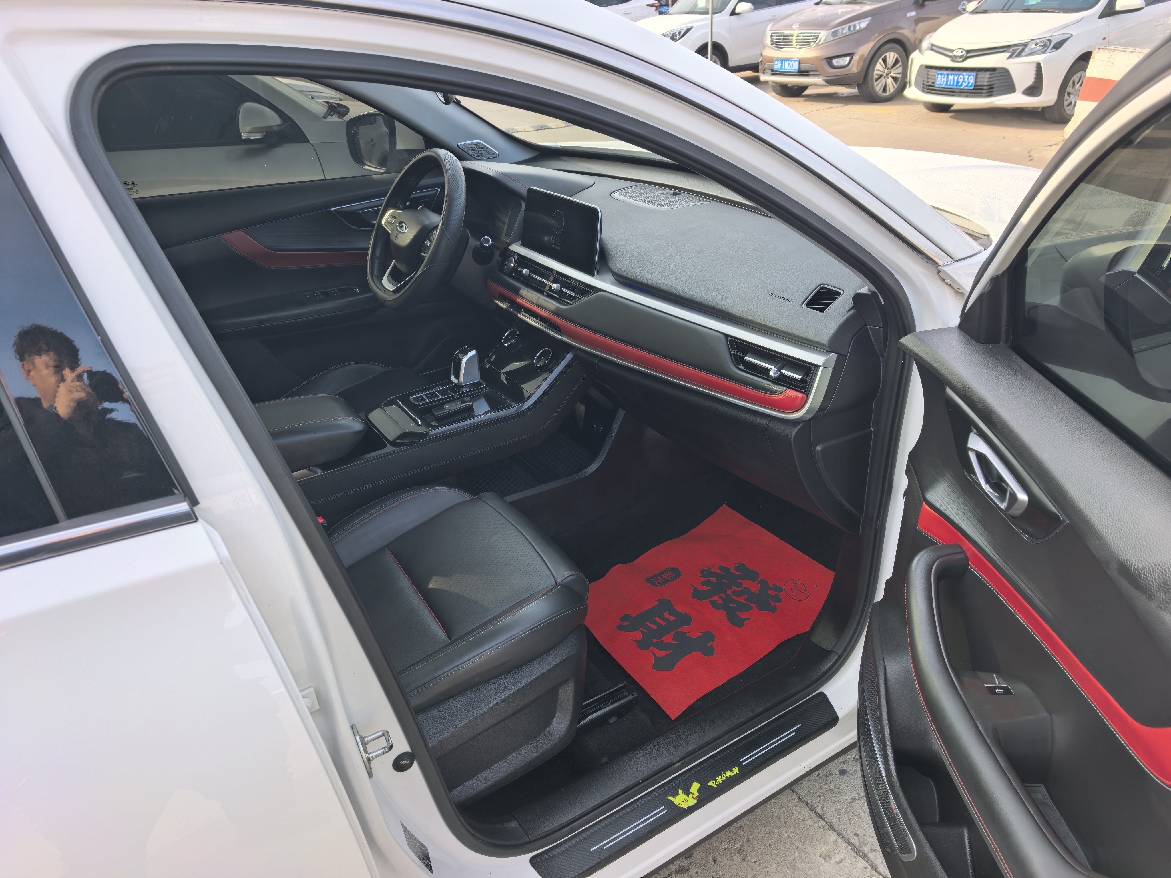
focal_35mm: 24
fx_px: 812
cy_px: 439
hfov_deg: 71.6
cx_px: 586
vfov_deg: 56.8
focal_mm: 5.75
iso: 50
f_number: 2
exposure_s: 1/261
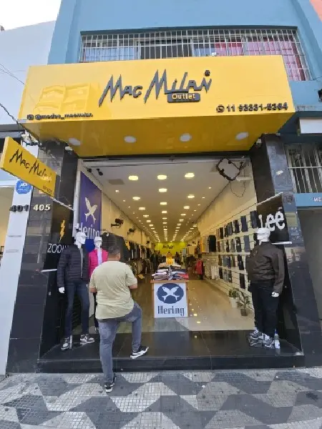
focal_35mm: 13
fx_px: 161
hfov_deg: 89.9
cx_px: 161
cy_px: 214
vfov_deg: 106.2
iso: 50
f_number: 2.2
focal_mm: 2.2
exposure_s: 1/152
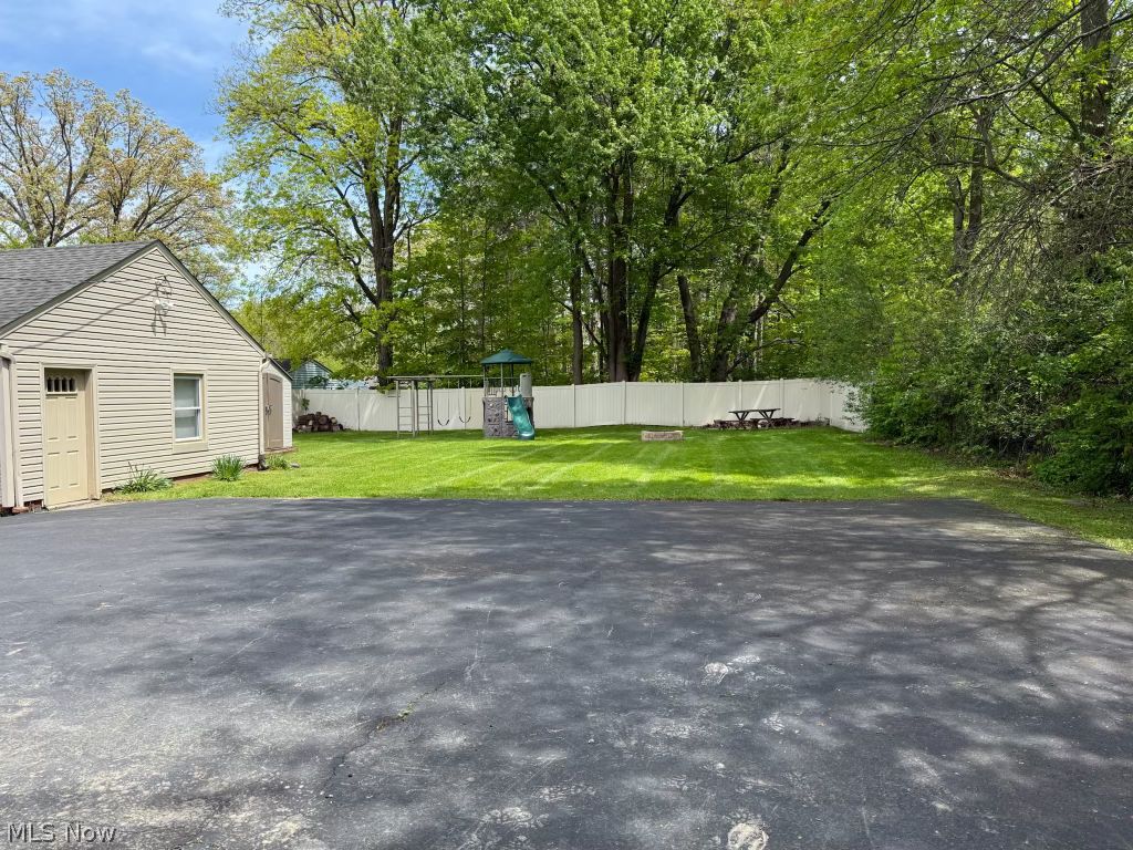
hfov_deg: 71.6
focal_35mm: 24
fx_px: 786
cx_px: 566
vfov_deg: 56.8
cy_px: 425
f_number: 1.78
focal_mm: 6.76
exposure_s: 1/1653
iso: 80
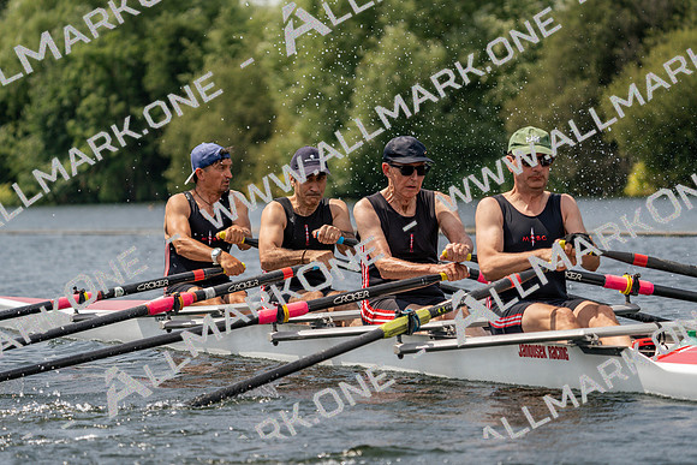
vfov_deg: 6.9
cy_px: 232
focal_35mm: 200
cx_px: 348
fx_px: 3873
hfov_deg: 10.3
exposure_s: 1/1600
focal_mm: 200
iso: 200
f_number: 5.6
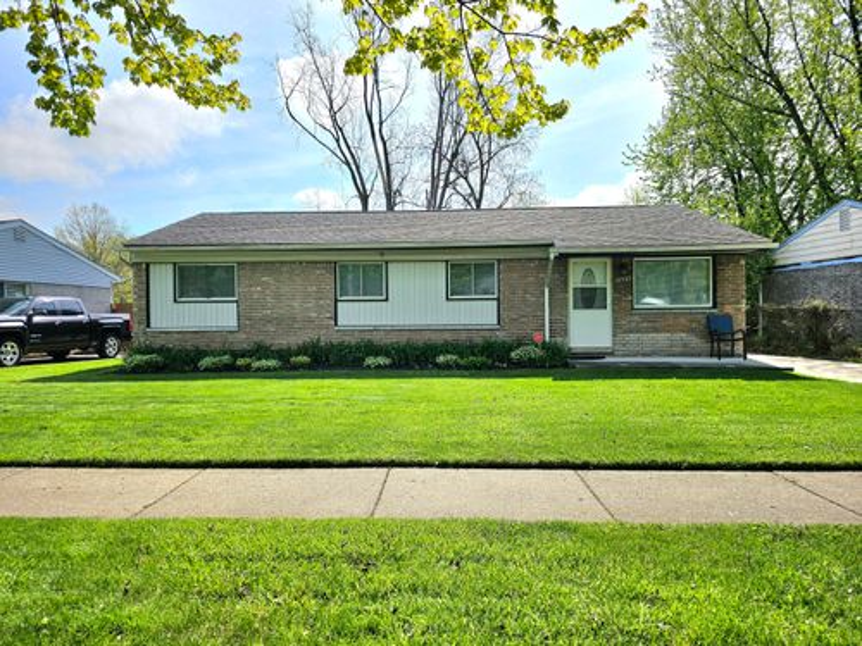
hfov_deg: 73.9
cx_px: 431
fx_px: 573
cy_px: 323
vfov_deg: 58.9
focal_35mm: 23
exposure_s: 1/1429
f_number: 1.7
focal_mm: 6.3
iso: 10
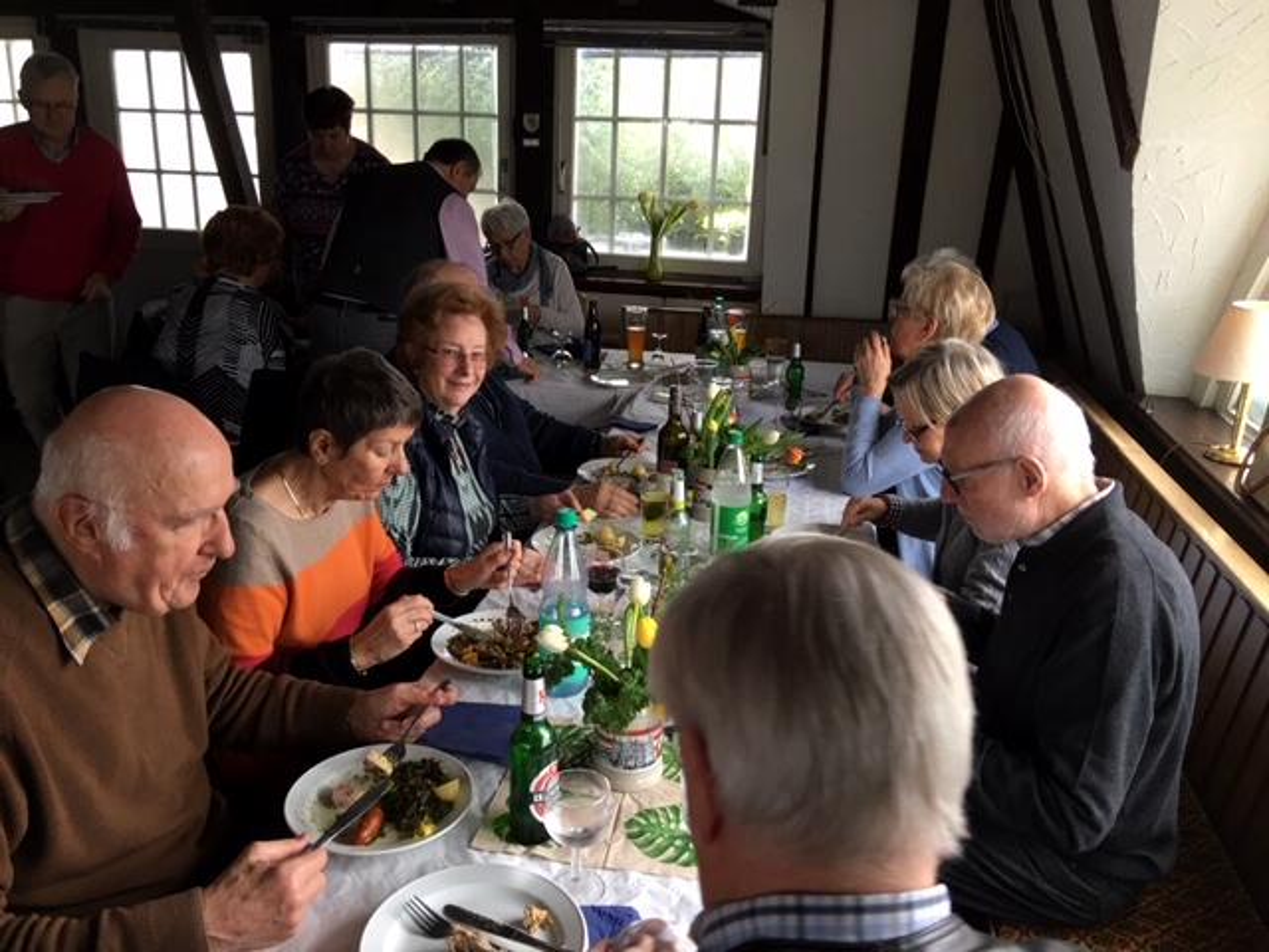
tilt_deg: -15.3
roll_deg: -2.9
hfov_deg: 61.7
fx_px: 1063
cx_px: 634
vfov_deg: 48.2
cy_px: 476
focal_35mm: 29
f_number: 2.2
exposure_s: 1/17
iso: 40
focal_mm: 4.15
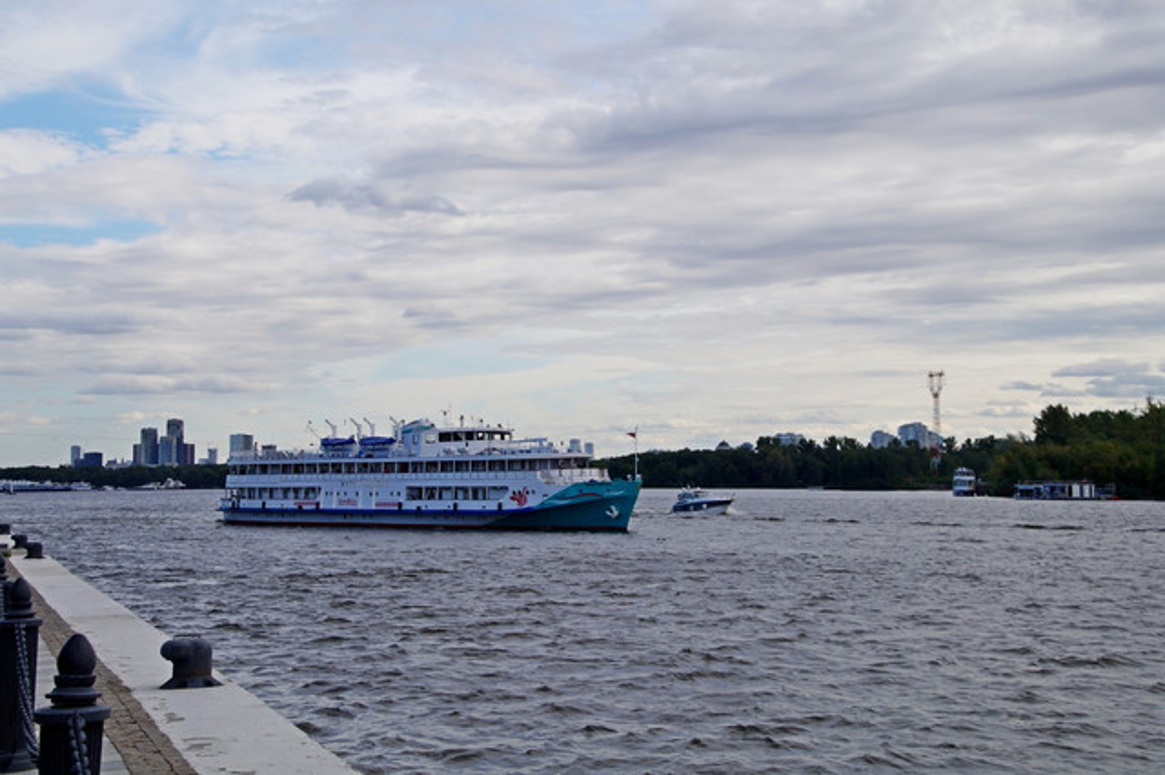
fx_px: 1698
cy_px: 388
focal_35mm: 52
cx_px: 582
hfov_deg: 37.9
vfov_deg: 25.7
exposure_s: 1/160
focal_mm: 35
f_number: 11
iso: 100
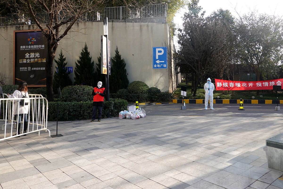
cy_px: 94
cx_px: 142
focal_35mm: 24
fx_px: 189
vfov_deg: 53.1
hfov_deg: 73.7
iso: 100
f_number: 3.2
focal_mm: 9
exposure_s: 1/400
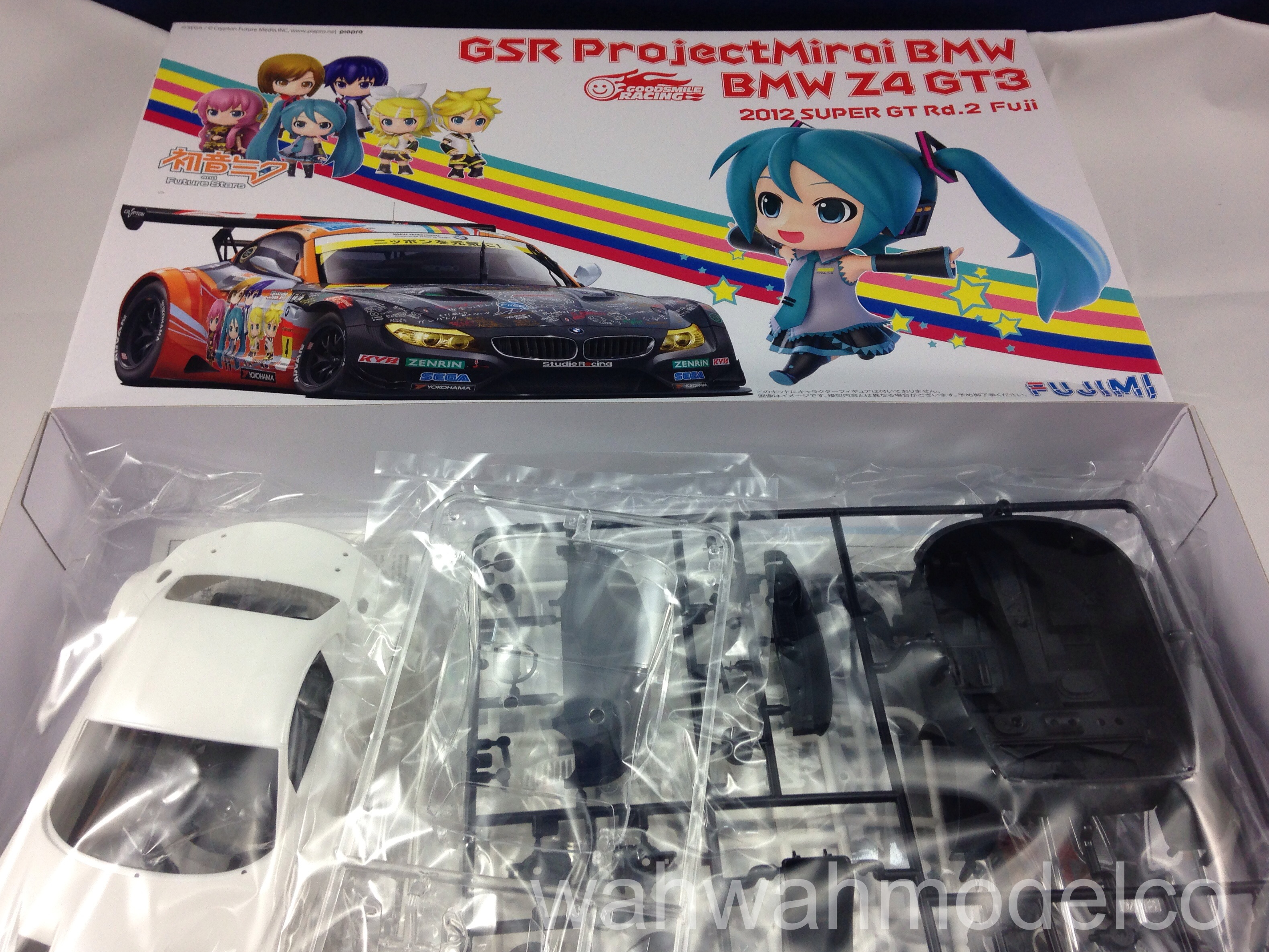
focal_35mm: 34
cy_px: 474
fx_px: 1246
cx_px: 622
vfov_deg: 41.8
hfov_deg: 54.0
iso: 80
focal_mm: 4.13
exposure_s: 1/100
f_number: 2.4
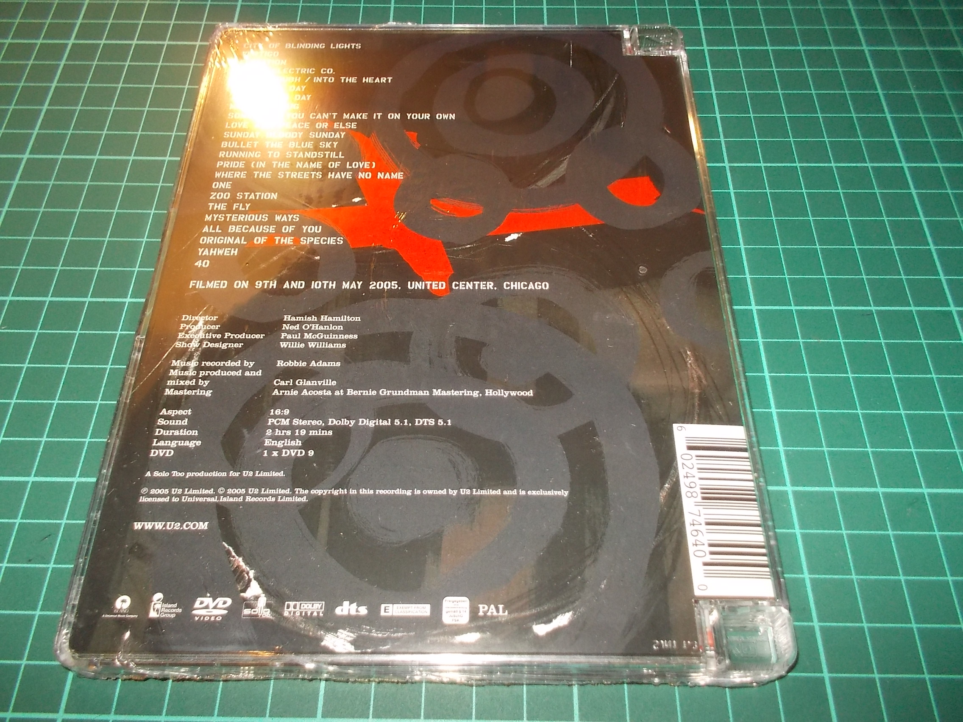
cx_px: 482
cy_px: 361
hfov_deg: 61.7
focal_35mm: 29
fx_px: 807
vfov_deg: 48.2
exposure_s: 1/30
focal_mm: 4.1
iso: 200
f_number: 3.3
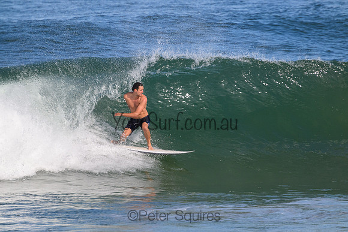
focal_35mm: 800
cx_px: 174
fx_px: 7735
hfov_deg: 2.6
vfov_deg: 1.7
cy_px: 116
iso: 1600
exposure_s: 1/2000
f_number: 11
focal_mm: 800
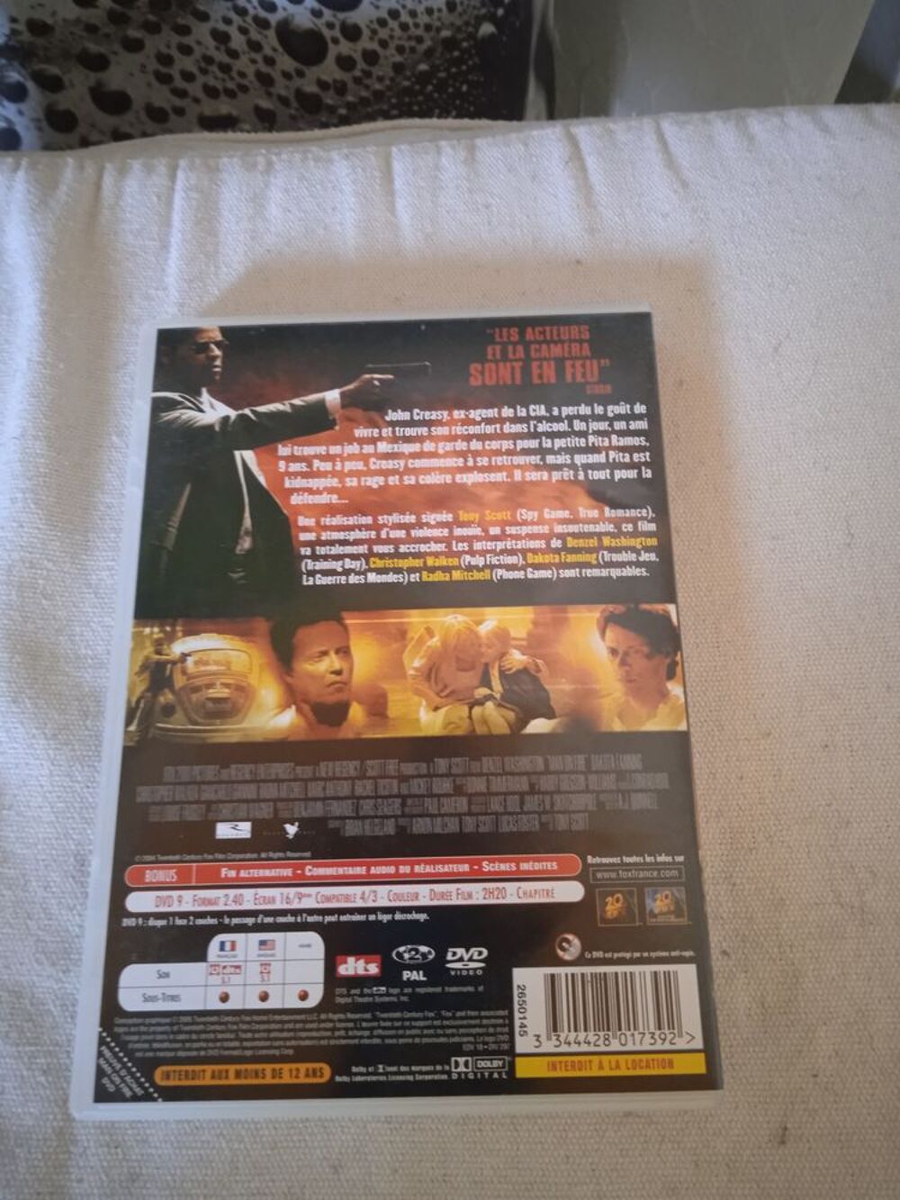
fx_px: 970
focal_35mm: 28
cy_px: 600
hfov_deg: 49.8
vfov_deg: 63.4
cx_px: 450
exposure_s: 1/14.3
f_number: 2.2
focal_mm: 3.43
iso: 1206
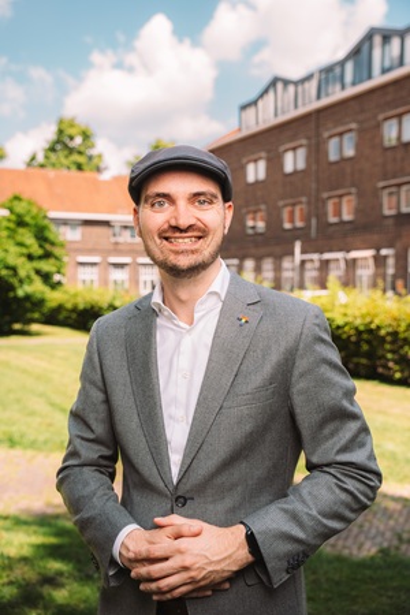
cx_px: 205
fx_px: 731
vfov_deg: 45.6
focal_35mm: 43
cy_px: 308
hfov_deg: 31.3
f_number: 4
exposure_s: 1/250
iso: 125
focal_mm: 42.8
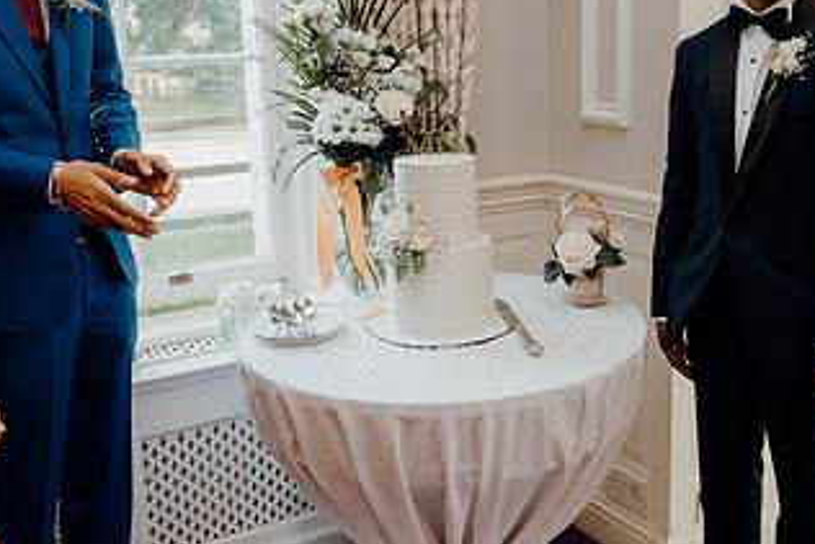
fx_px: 997
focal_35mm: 44
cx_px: 446
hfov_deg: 44.4
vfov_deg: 30.4
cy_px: 197
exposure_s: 1/200
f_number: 3.5
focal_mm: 24
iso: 500
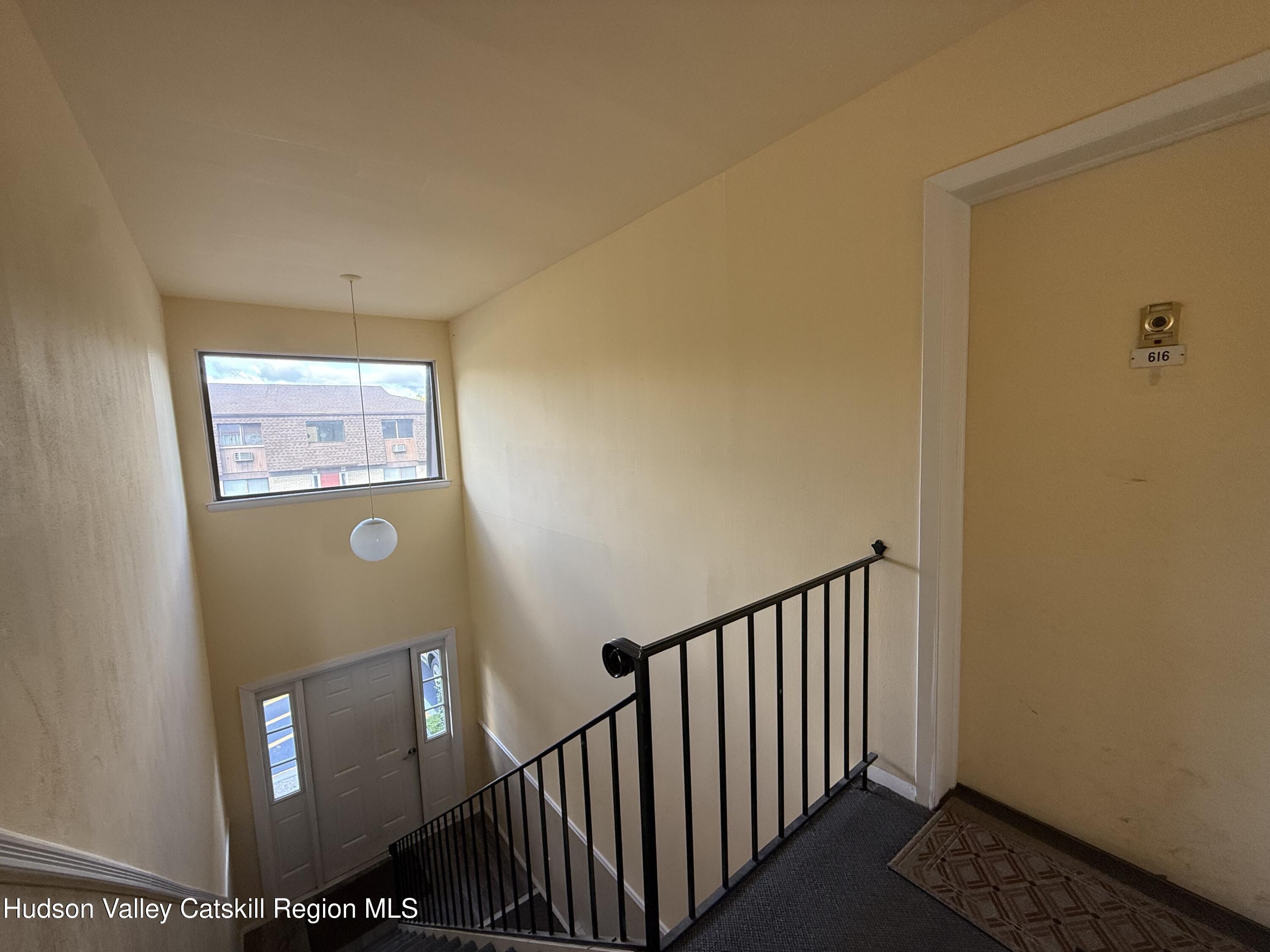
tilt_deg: -5.7
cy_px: 476
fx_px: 514
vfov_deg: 85.7
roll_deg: +1.9
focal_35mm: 14
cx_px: 635
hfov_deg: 102.1
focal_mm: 2.22
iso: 125
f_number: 2.2
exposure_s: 1/99
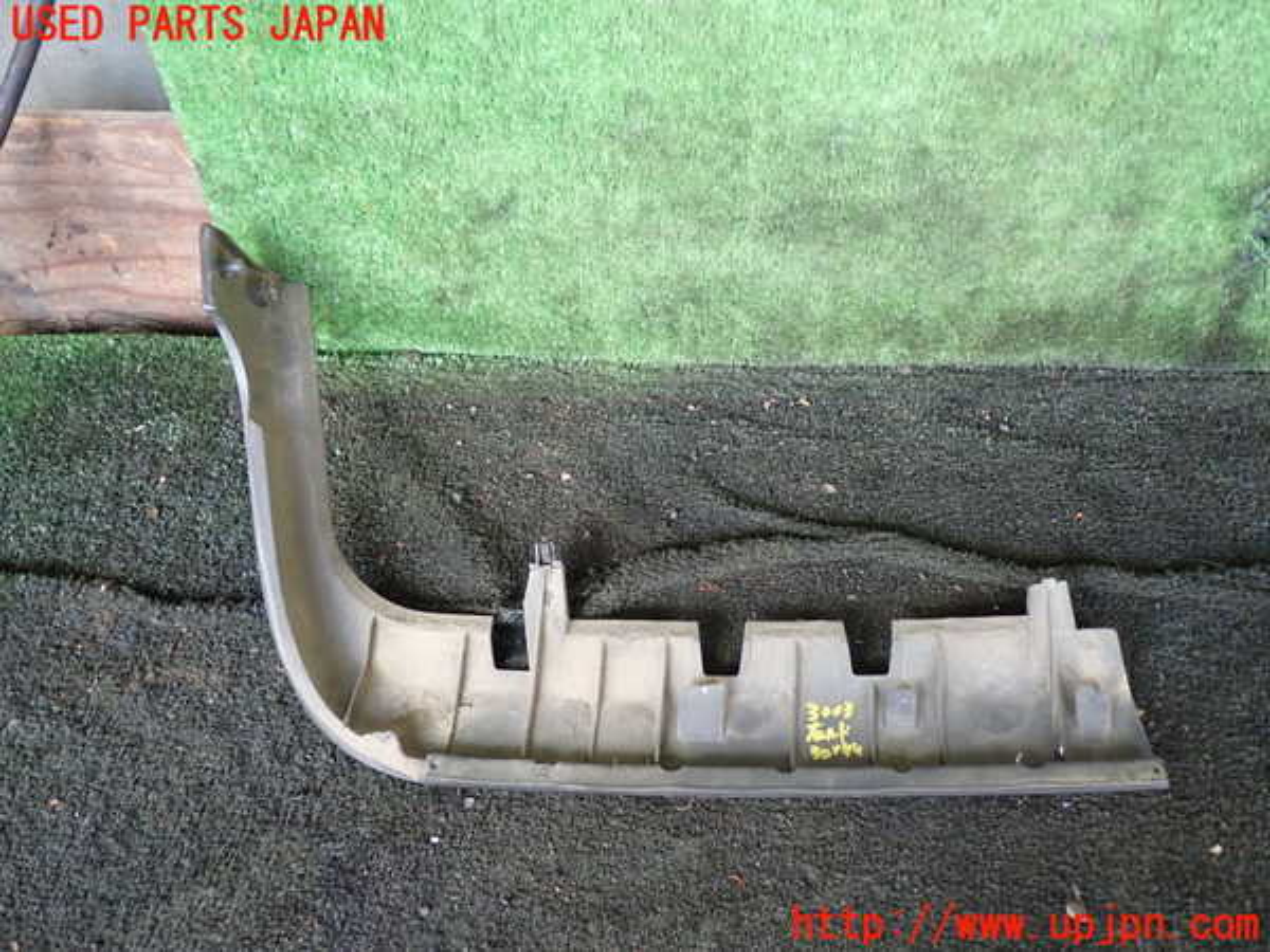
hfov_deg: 60.0
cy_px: 476
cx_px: 635
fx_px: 1101
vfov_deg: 46.8
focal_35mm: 30
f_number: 2.3
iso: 200
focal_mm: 5.4
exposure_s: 1/40
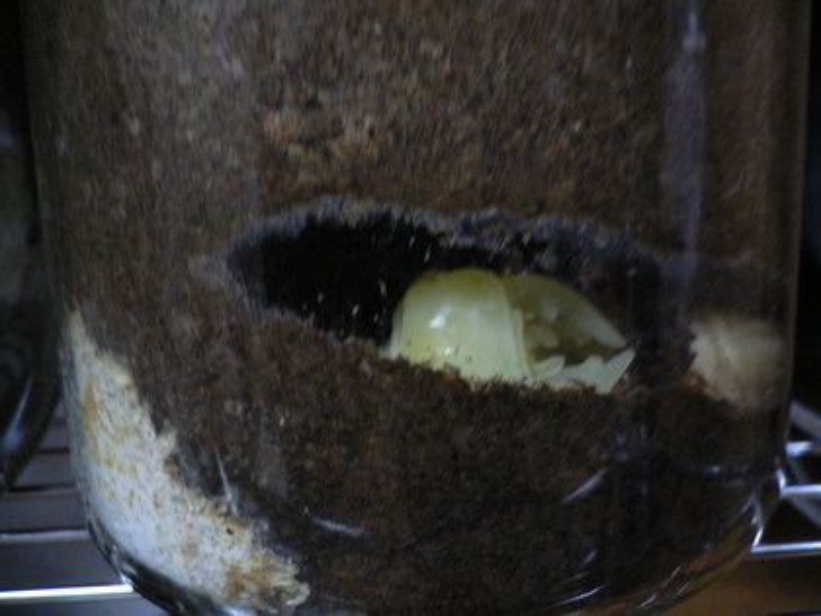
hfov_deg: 52.6
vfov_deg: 40.7
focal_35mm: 35
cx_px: 410
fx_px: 830
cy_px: 308
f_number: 2.8
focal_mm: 5.8
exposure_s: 1/8
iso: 200
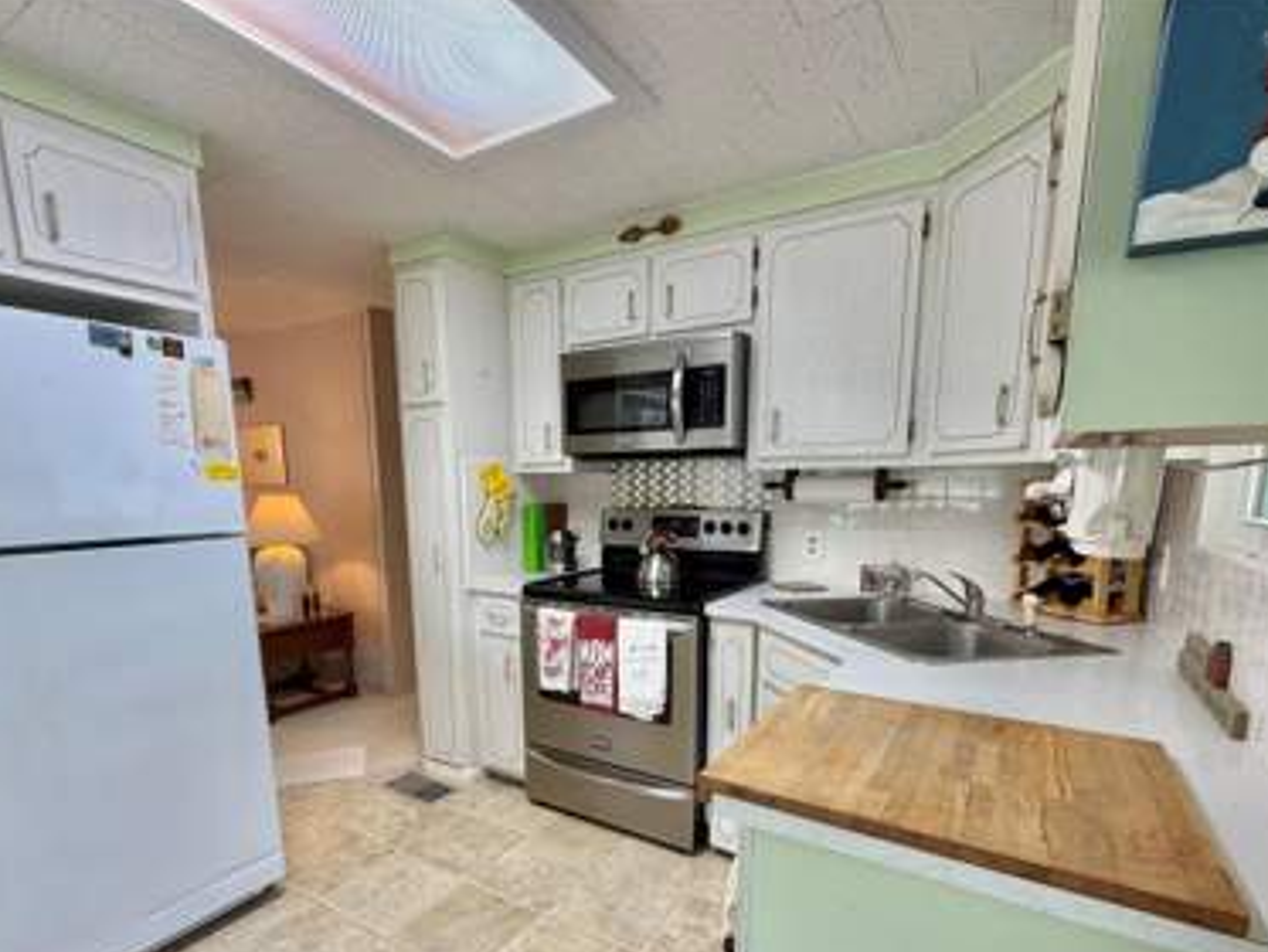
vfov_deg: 70.4
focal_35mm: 18
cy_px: 598
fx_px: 660
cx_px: 612
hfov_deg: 87.7
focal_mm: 2.22
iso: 125
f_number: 2.2
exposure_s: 1/120
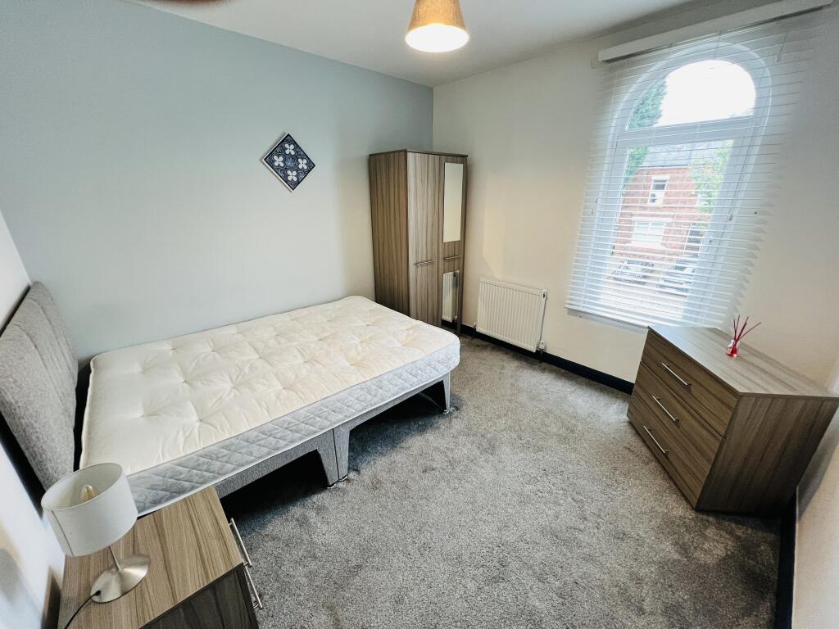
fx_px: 315
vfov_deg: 89.9
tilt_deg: -20.1
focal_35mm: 13
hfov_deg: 106.2
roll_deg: +0.2
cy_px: 314
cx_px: 420
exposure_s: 1/50
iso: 200
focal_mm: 1.57
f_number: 1.8
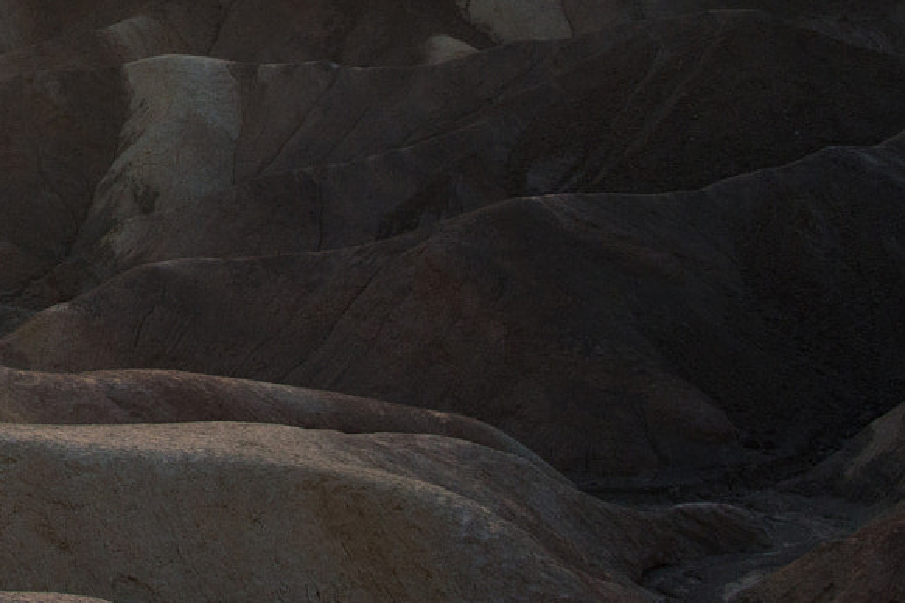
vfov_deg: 13.5
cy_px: -70
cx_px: -81
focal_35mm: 99
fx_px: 2489
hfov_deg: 19.8
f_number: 14
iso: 400
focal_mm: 36
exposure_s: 1/800
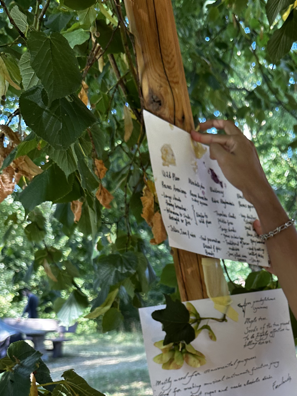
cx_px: 277
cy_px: 357
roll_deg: -5.7
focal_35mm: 50
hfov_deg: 27.8
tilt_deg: -13.8
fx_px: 572
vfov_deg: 35.9
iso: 100
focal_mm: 6.86
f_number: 1.78
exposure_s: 1/121
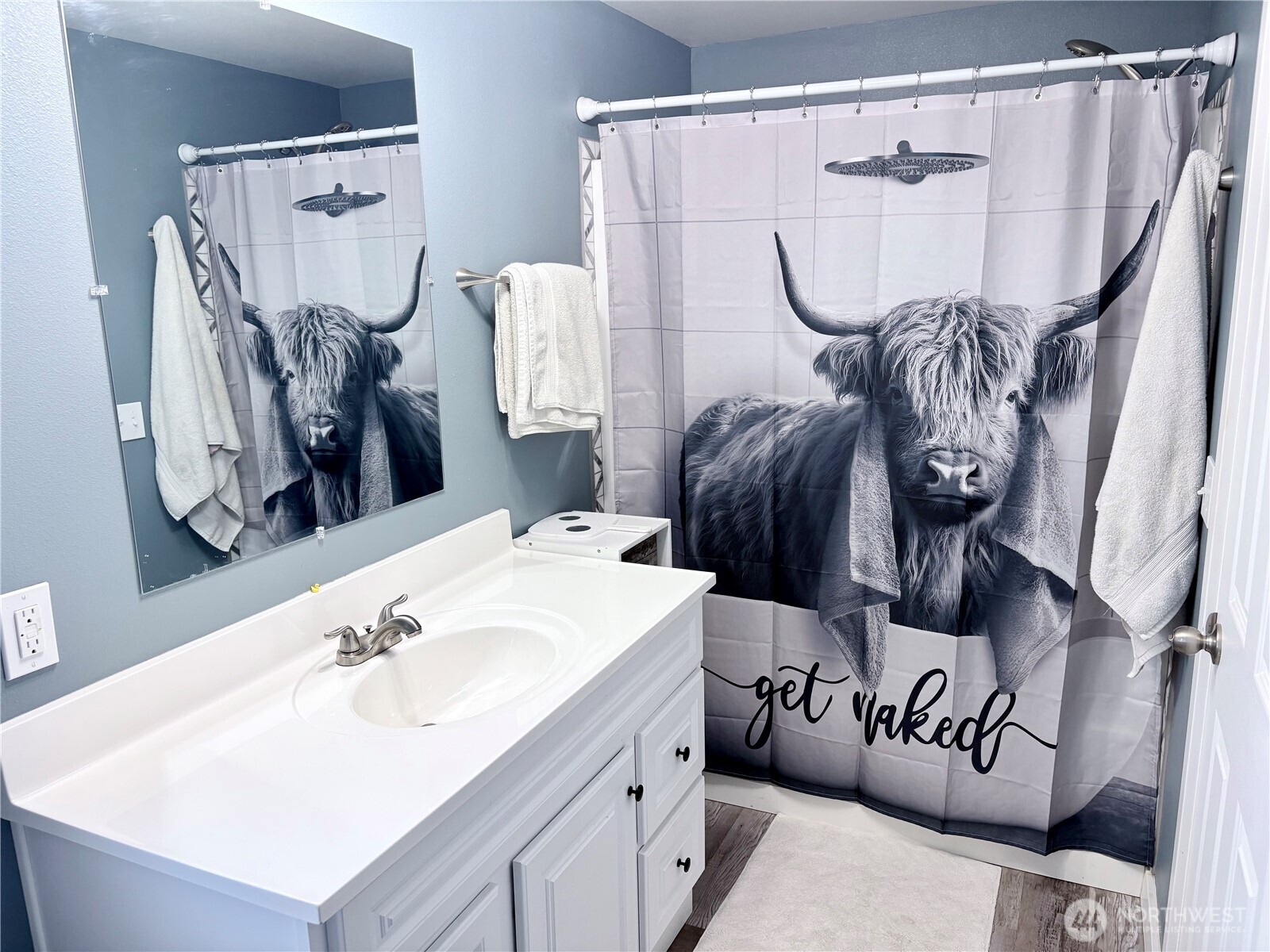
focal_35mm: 26
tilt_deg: -11.6
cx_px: 635
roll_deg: +1.7
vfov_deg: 53.1
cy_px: 476
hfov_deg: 67.3
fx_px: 954
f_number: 1.6
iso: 64
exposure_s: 1/60
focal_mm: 5.96
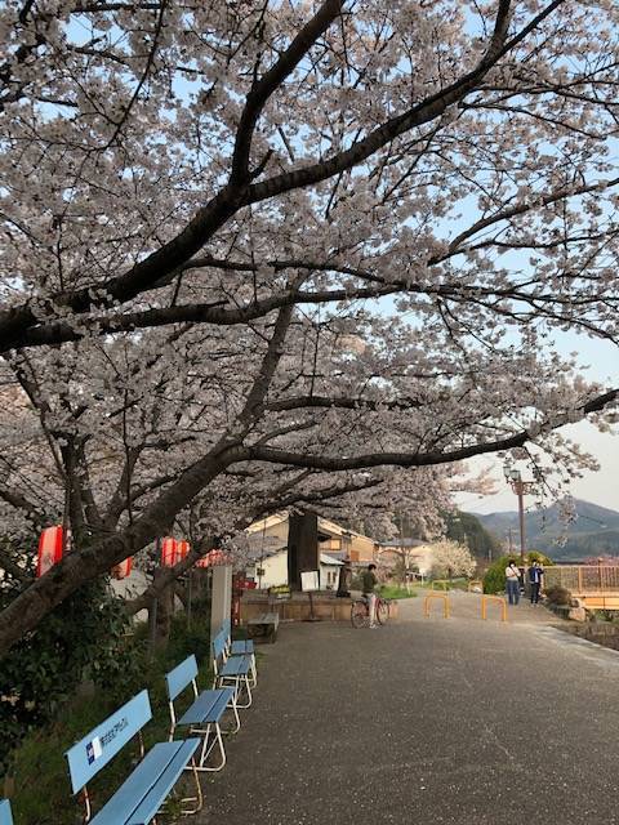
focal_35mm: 28
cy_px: 412
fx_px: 668
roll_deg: -0.8
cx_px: 310
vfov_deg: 63.4
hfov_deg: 49.7
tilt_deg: +10.3
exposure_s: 1/120
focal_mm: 3.99
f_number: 1.8
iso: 40
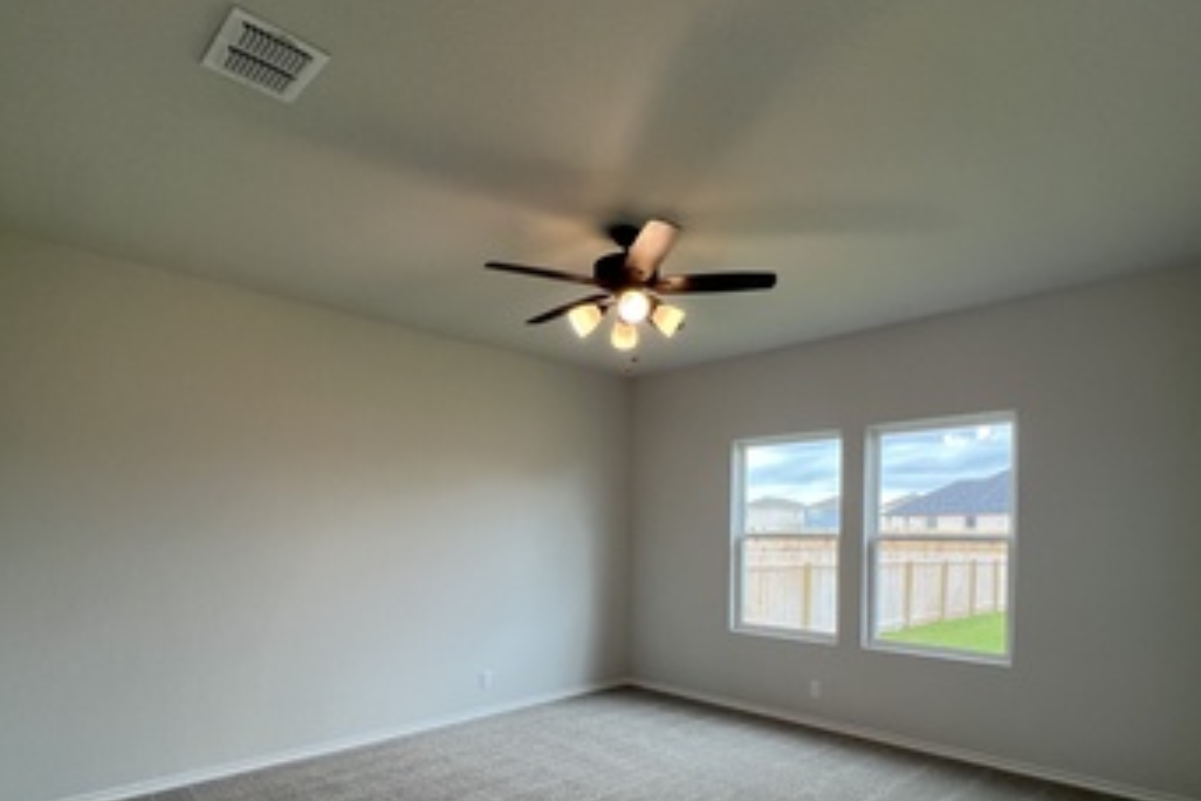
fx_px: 634
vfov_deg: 62.6
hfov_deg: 86.9
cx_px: 600
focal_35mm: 19
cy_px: 548
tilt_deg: -1.6
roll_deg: -0.4
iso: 80
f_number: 1.8
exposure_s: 1/120
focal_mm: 1.57
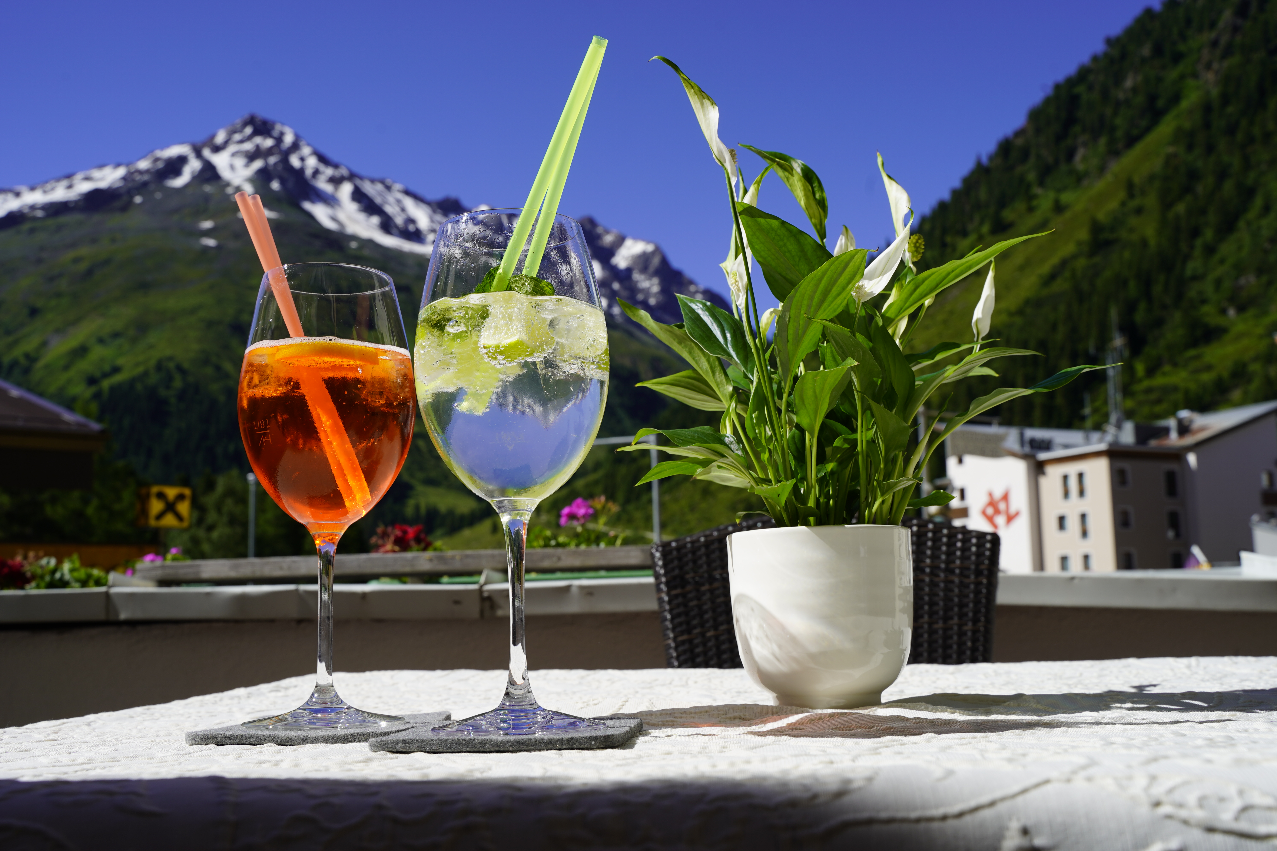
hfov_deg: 51.9
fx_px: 1312
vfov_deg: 35.9
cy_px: 426
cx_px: 638
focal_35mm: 37
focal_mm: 37
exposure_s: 1/200
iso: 100
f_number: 10
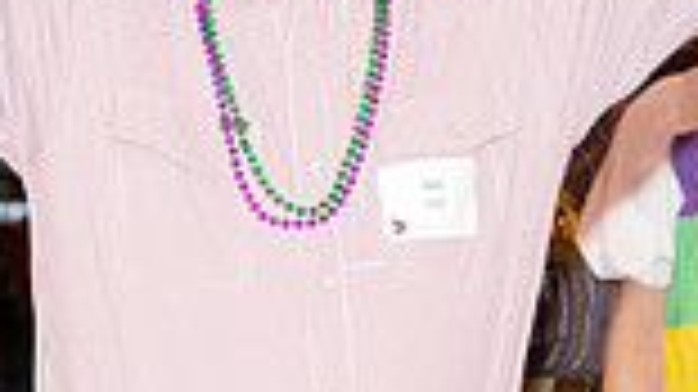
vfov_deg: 4.2
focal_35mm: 290
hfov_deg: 7.4
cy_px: 11
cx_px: 315
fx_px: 5365
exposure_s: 1/100
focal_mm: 74
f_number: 5.6
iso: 2000
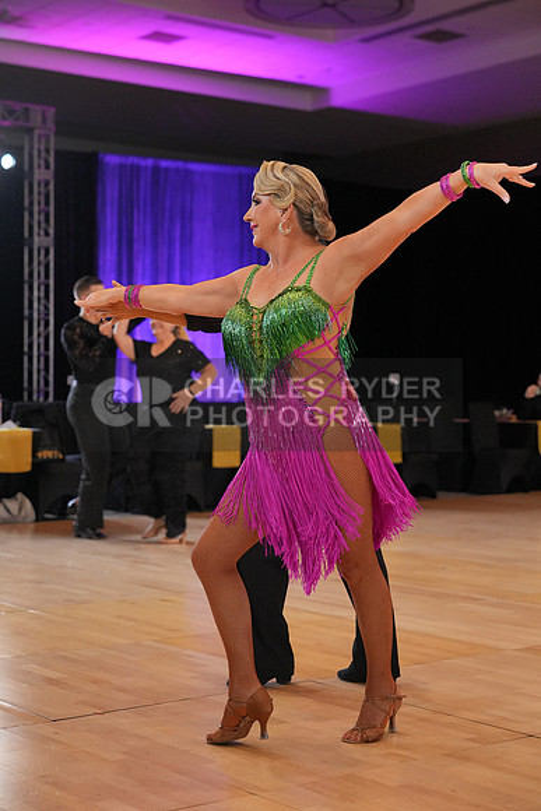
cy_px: 406
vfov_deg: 31.9
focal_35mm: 63
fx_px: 1419
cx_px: 270
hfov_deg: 21.6
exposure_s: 1/500
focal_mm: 63
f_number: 3.5
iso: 3200
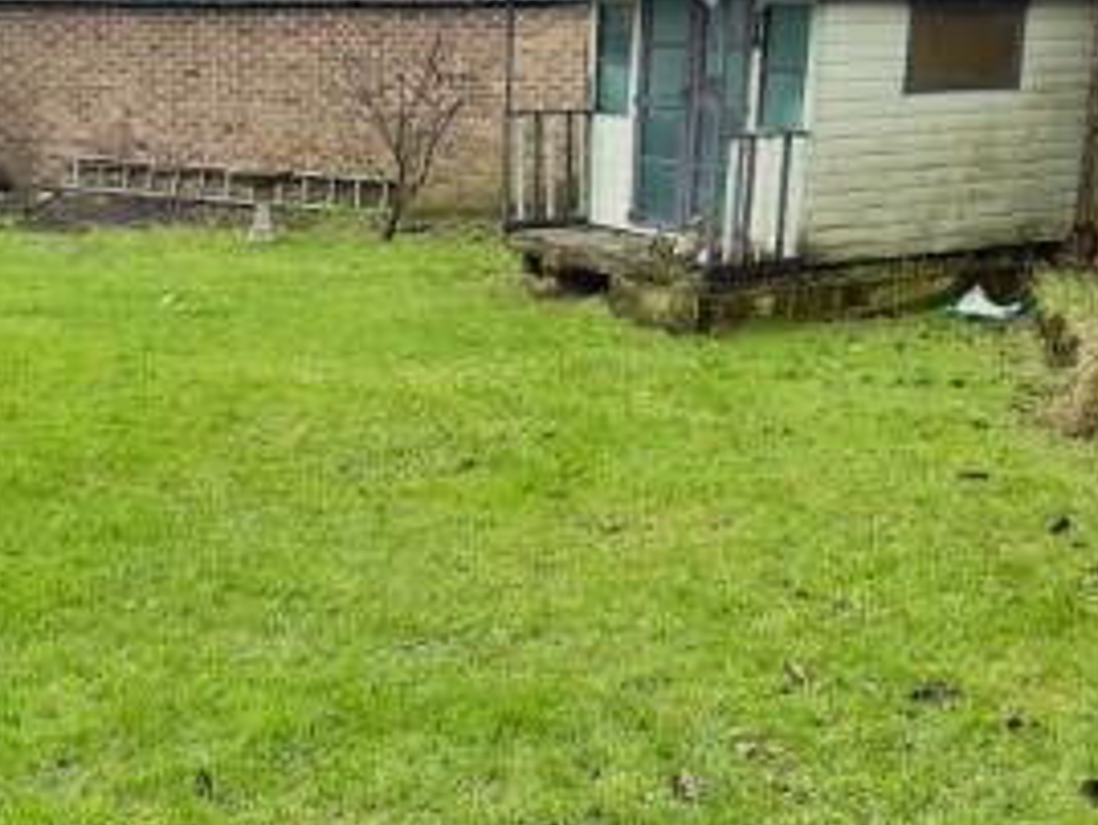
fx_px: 1650
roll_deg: -0.2
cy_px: 492
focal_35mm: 52
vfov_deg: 28.0
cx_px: 406
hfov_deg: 36.6
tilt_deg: -17.0
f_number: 1.78
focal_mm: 6.86
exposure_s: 1/400
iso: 80
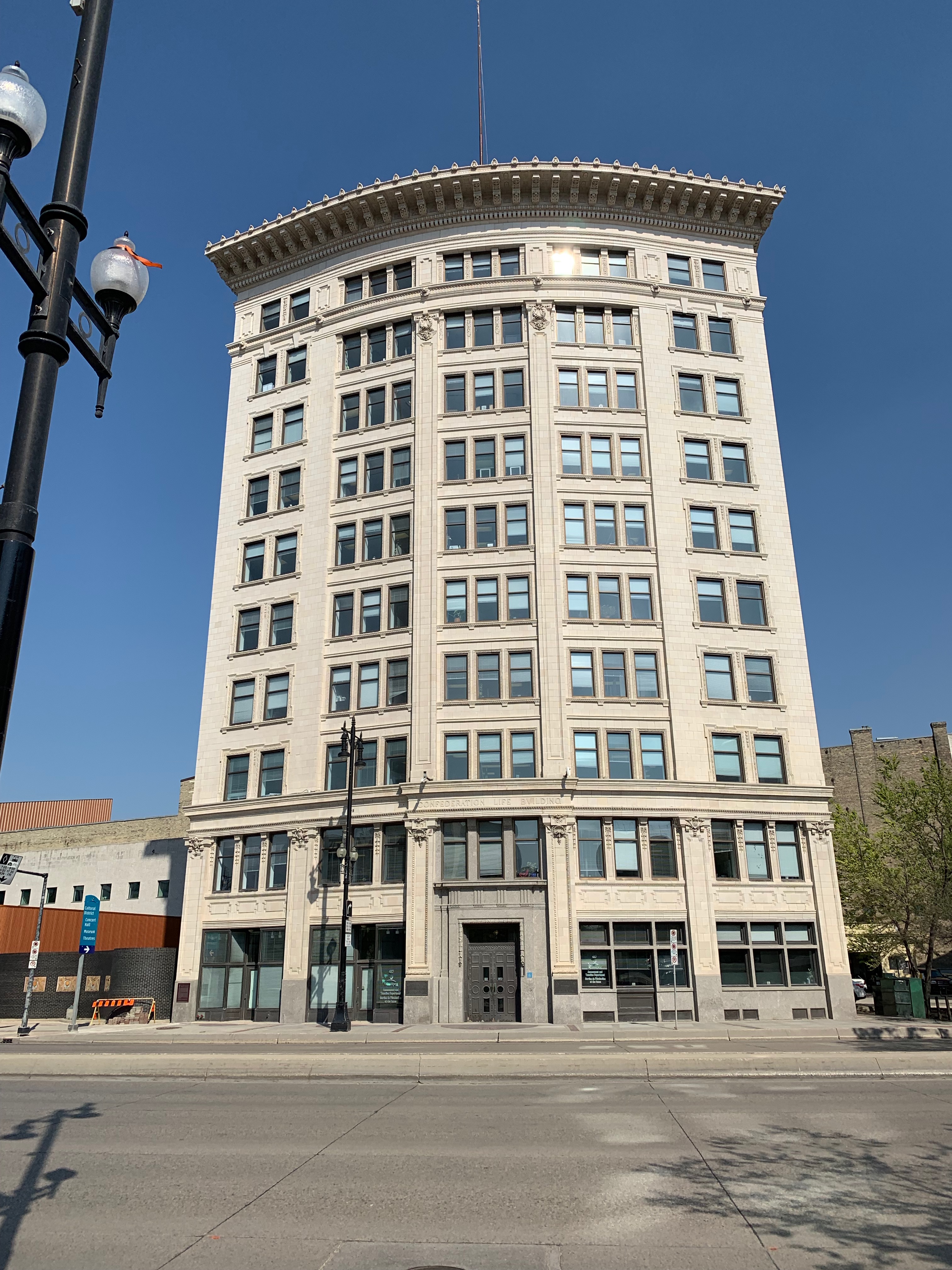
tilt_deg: +21.2
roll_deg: +0.2
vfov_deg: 67.3
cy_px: 635
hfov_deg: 53.1
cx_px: 476
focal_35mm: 26
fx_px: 953
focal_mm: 4.25
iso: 25
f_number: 1.8
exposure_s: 1/4464
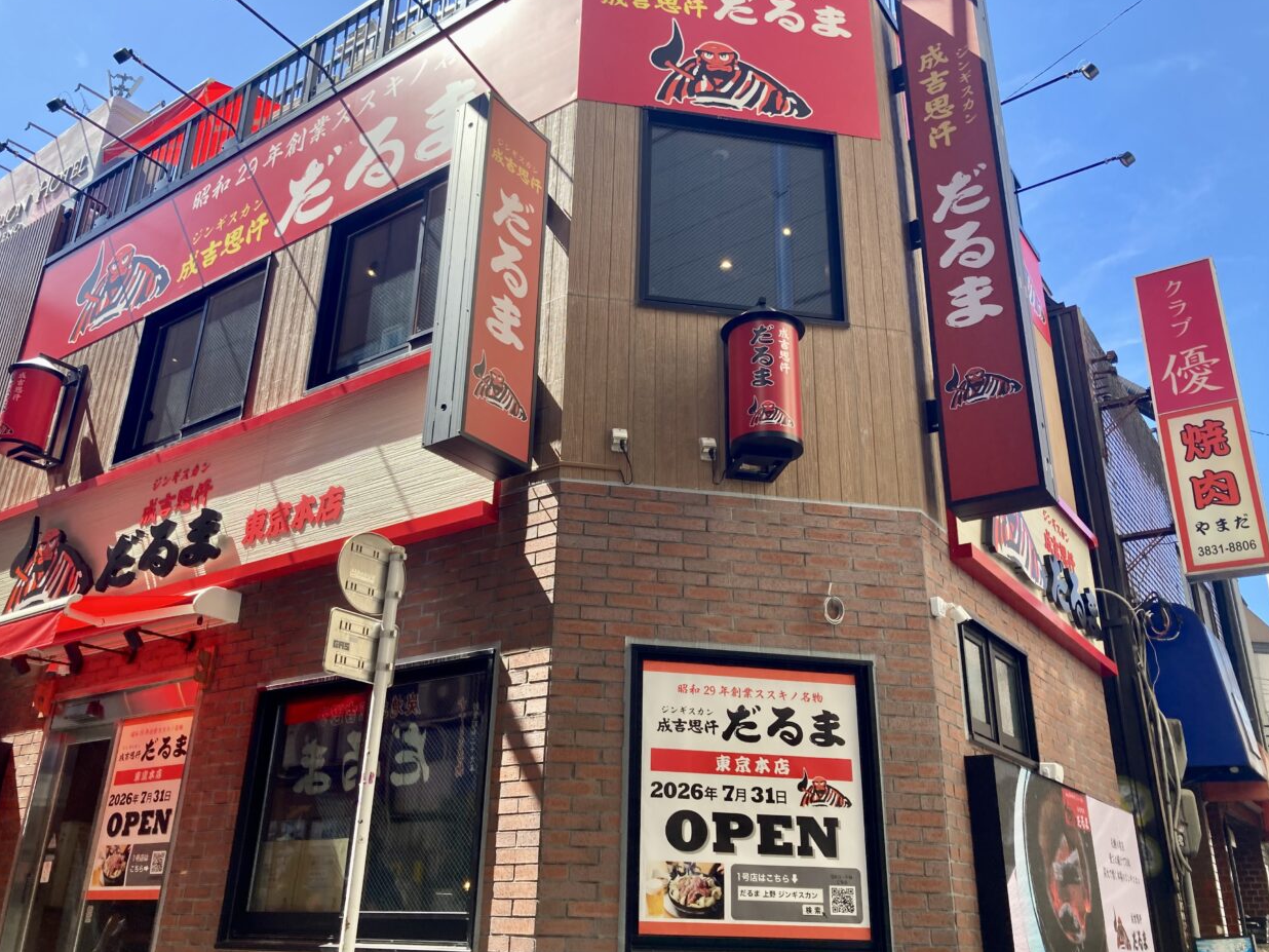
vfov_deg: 48.2
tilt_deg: +23.4
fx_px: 1063
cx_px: 634
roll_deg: -2.5
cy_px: 479
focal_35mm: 29
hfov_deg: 61.7
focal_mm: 3.99
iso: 20
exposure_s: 1/362
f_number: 1.8
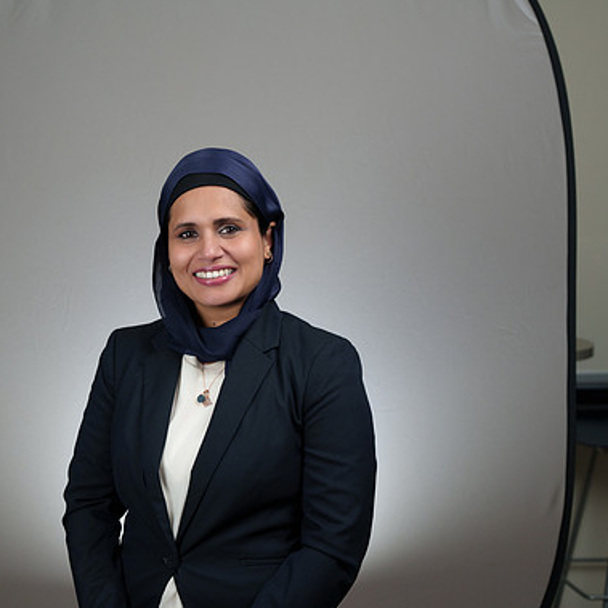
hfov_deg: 26.4
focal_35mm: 65
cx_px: 217
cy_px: 299
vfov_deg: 26.5
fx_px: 1292
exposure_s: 1/250
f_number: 4
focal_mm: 50
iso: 640
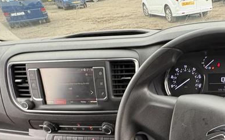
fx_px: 208
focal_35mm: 34
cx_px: 195
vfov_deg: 35.9
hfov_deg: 51.3
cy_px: 114
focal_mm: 2.22
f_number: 2.2
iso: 200
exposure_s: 1/94
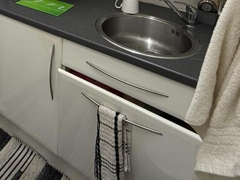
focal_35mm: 37
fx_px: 257
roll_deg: +0.0
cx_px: 11
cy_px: -46
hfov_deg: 44.2
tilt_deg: -10.5
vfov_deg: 31.3
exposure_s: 1/100
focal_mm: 2.22
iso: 125
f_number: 2.2
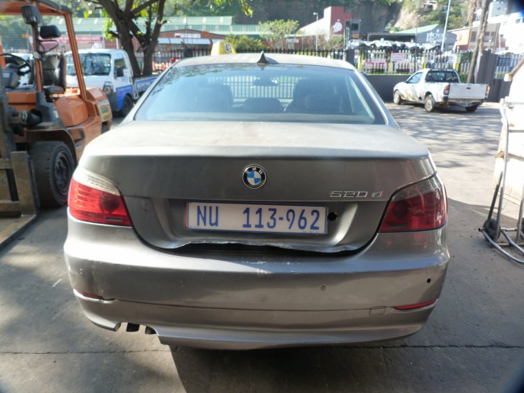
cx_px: 262
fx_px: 378
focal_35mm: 25
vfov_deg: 54.9
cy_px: 196
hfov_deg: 69.4
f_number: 3.2
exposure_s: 1/125
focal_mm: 4.5
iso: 125
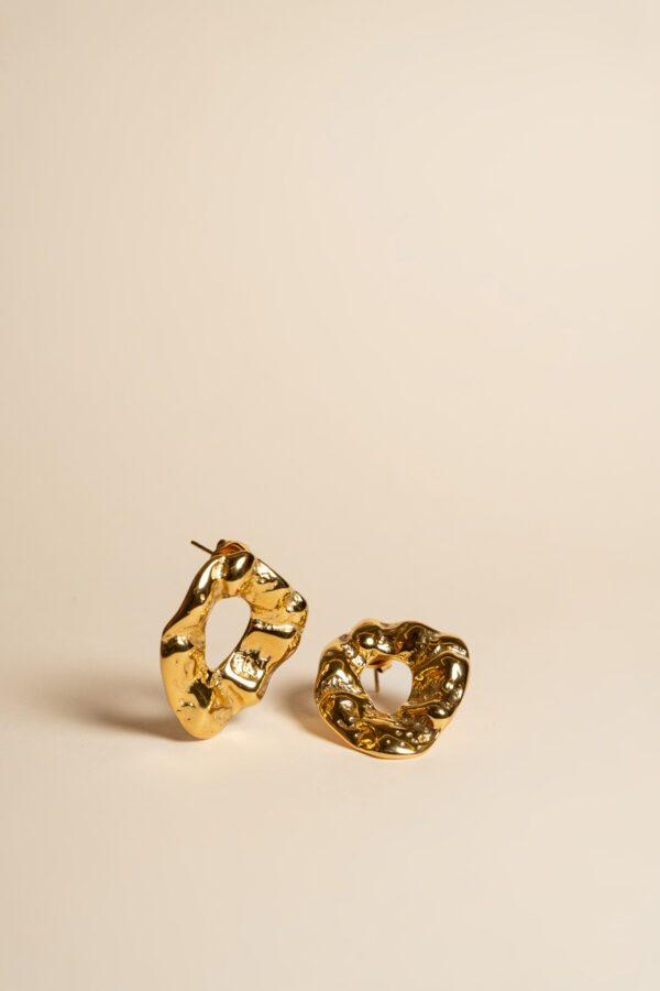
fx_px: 2062
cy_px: 496
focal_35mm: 75
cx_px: 330
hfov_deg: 18.2
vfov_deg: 27.0
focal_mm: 75
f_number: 11
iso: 1000
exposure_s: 1/100
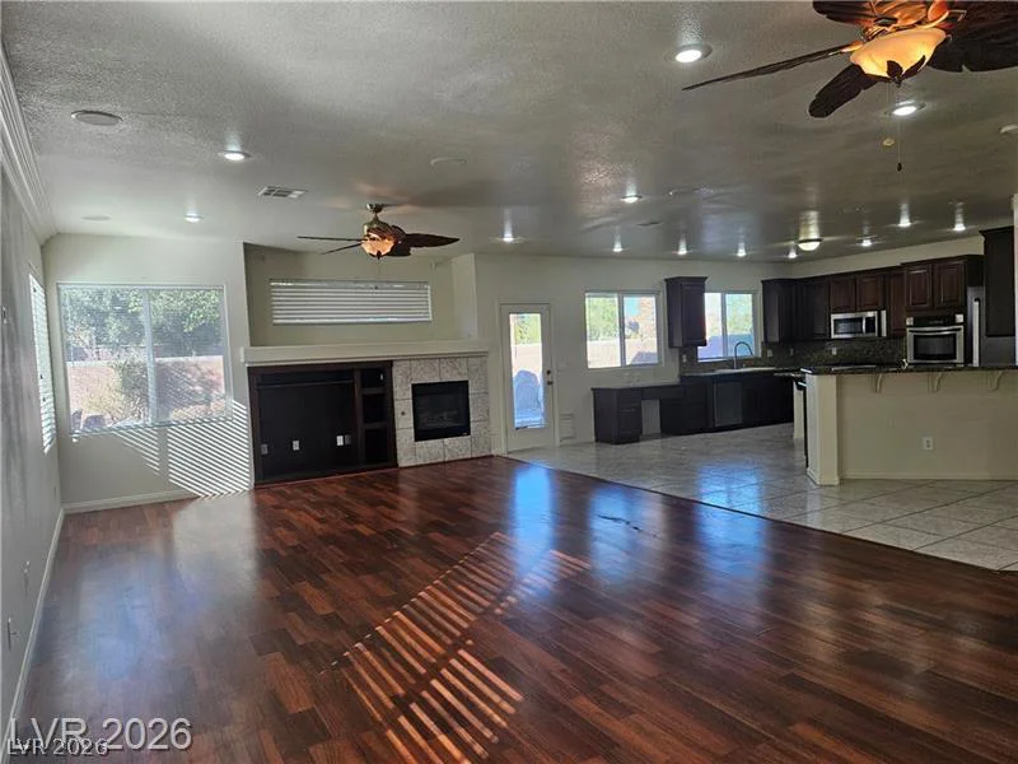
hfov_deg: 73.9
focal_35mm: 23
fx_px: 676
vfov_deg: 58.9
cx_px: 509
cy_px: 382
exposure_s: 1/120
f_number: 1.8
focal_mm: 5.4
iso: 80
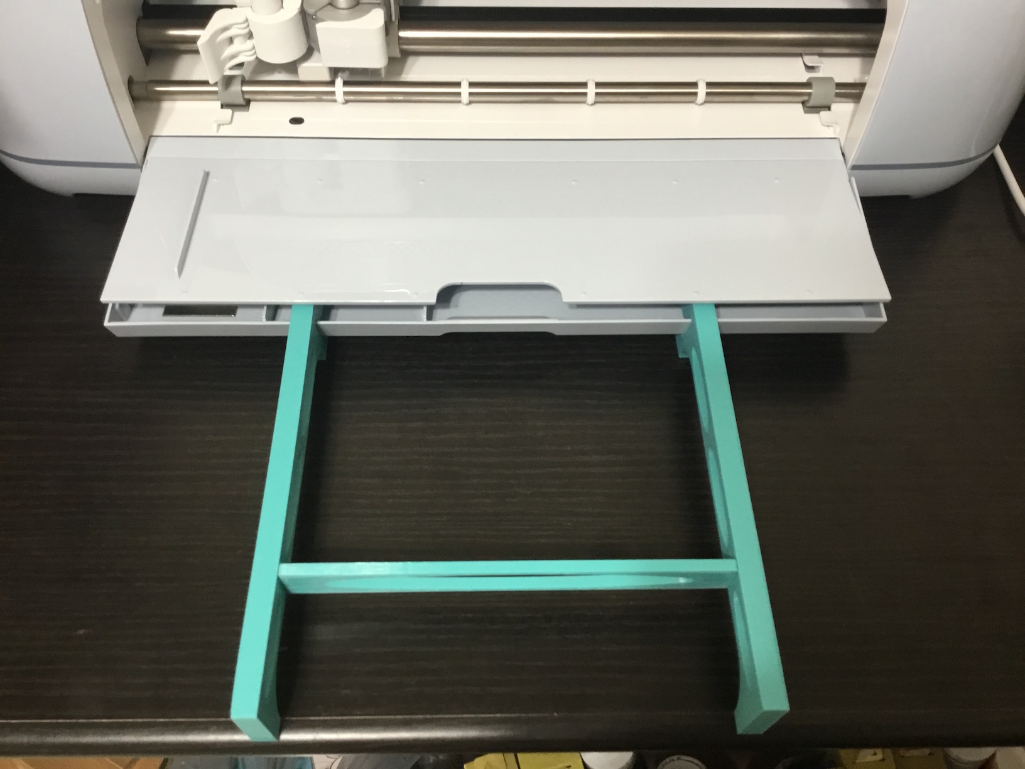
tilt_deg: -57.4
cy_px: 384
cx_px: 512
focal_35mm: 31
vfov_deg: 45.4
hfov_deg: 58.4
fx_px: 918
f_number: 2.4
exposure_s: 1/30
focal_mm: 3.3
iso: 100
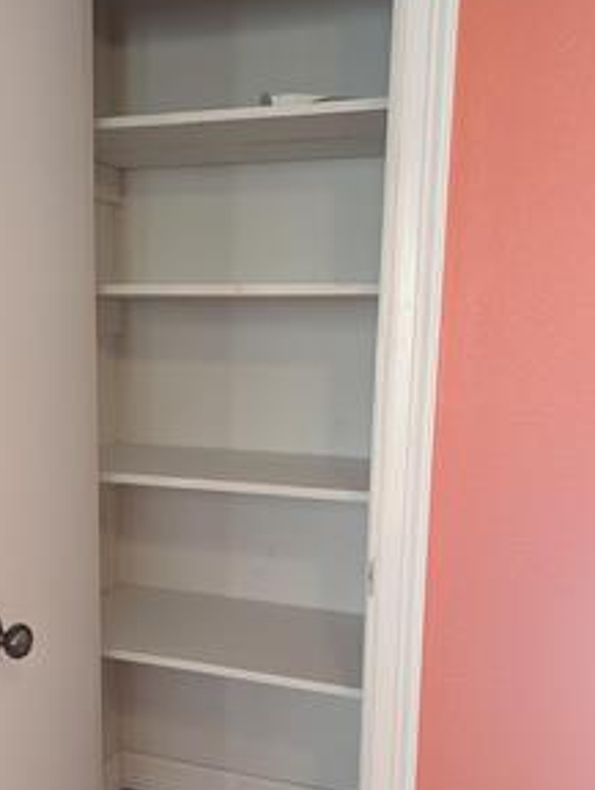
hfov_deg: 35.8
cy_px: 491
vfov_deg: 46.3
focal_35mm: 40
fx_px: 914
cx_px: 215
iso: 211
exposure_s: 1/120
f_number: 1.68
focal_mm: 6.9
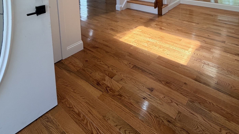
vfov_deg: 36.8
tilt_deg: -6.2
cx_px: 134
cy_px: -22
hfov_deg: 73.8
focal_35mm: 25
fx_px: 158
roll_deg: +1.9
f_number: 2.2
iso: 64
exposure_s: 1/171
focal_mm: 2.22
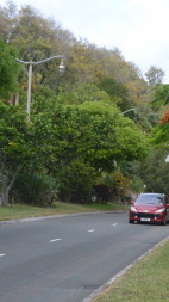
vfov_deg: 24.4
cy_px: 173
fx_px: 694
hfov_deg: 13.0
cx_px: 270
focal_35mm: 87
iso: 100
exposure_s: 1/160
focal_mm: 28
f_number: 6.3
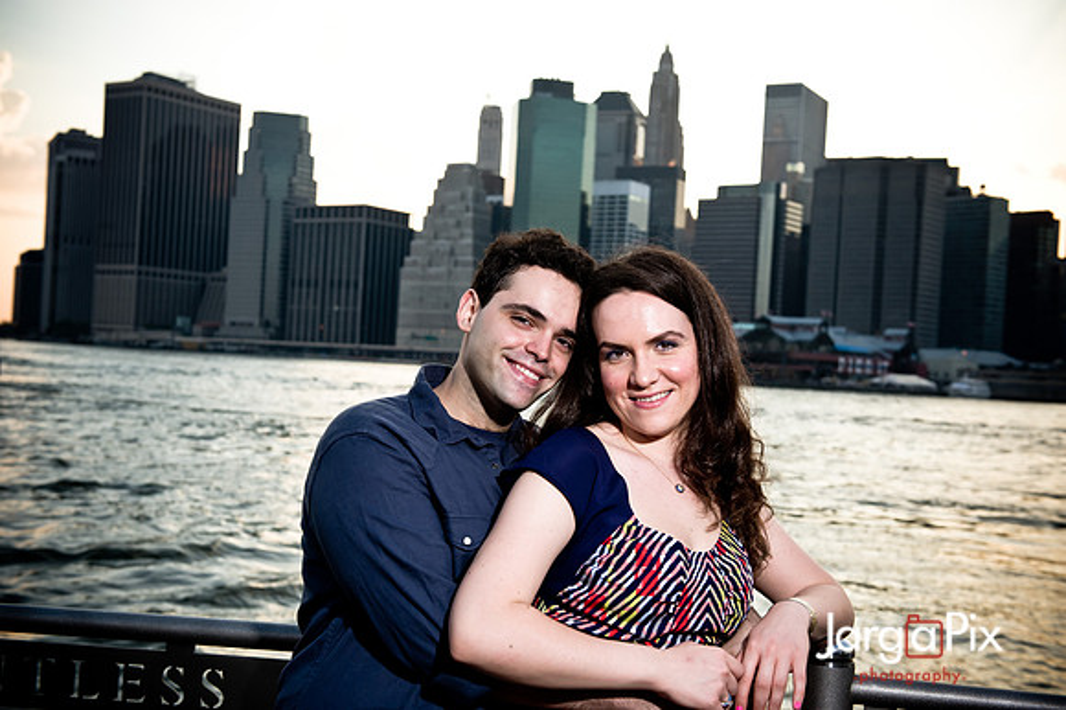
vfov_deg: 28.0
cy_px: 355
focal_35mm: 48
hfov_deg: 41.1
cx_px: 533
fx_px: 1420
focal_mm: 48
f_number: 5.6
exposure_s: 1/400
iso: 400
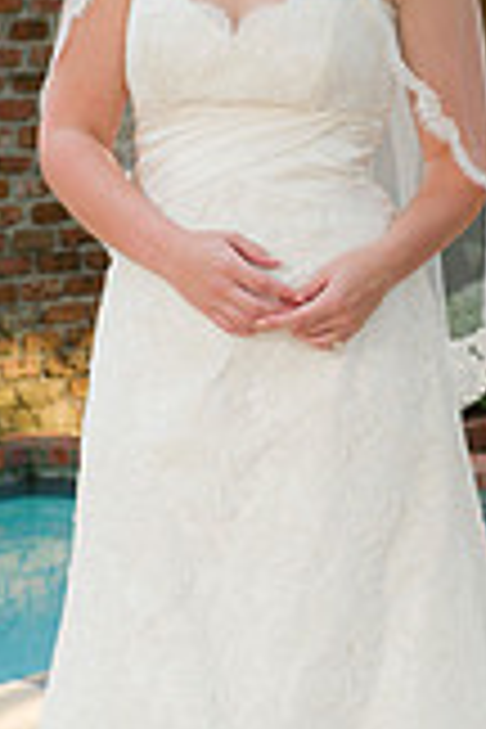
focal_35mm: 194
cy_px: 346
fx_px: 3928
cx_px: 407
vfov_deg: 10.6
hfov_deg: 7.1
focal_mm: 70
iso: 400
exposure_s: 1/80
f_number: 6.3
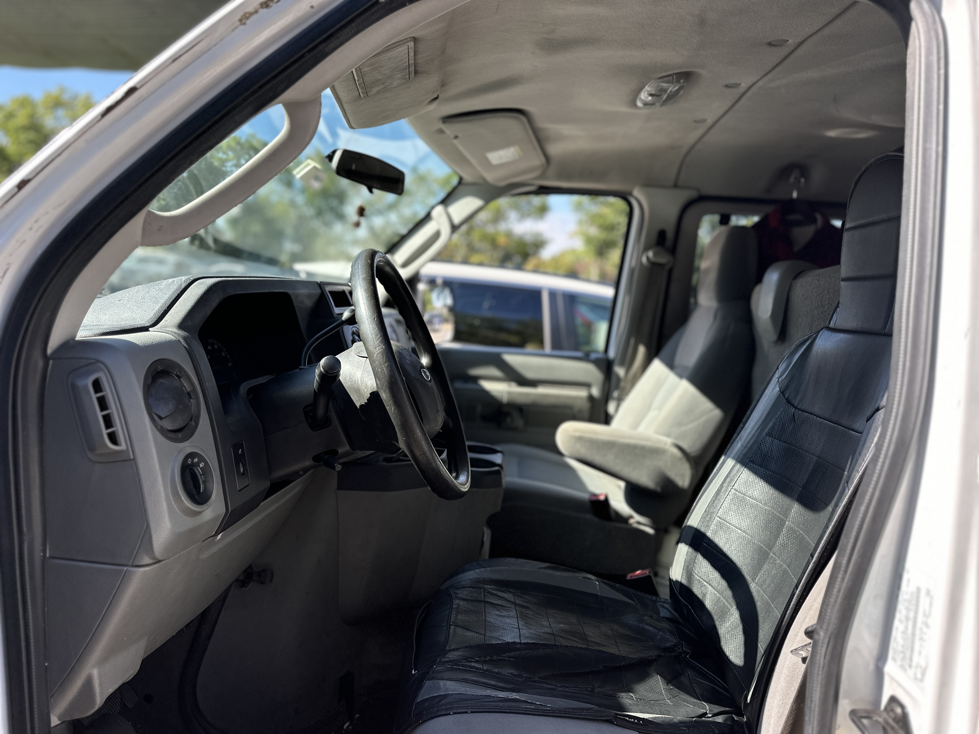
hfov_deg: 71.6
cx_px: 490
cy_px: 367
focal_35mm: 24
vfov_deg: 56.8
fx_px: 679
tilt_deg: -6.1
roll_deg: -3.3
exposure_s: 1/1131
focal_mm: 6.86
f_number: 1.78
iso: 80
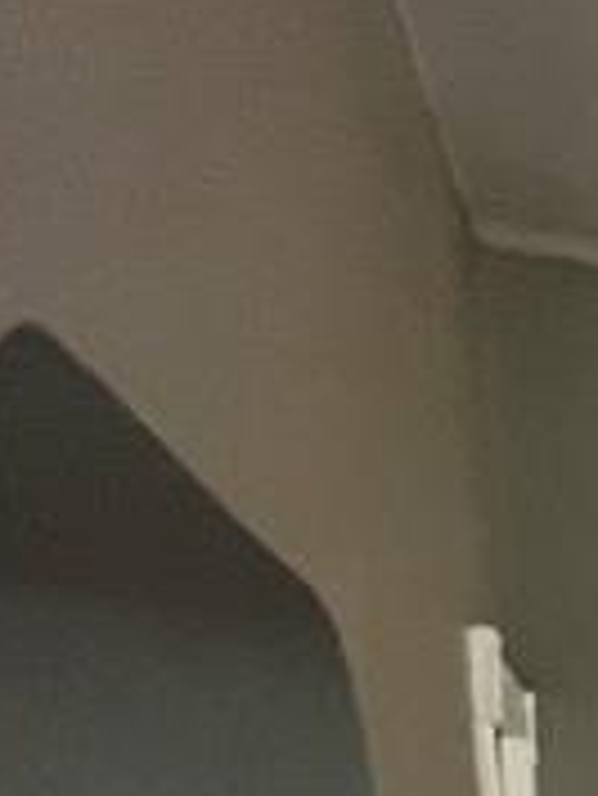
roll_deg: -1.7
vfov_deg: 20.3
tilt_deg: -10.7
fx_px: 1725
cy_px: 1340
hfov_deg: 10.8
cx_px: 1893
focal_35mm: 75
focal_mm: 1.57
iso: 400
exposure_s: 1/60
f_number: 1.8
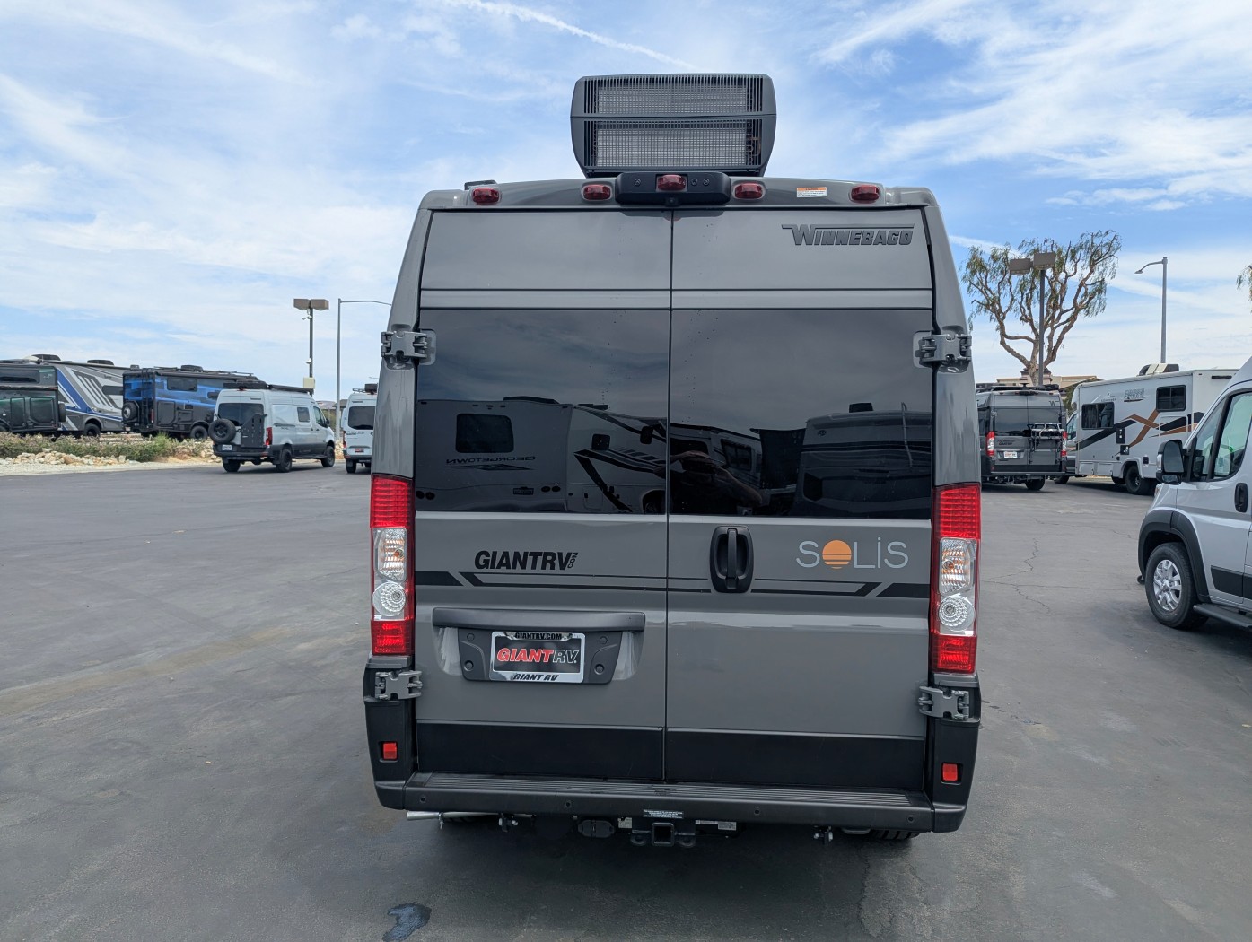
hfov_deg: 71.5
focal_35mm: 24
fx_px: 869
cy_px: 471
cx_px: 626
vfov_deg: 56.9
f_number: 1.85
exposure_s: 1/1550
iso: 46
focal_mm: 6.81
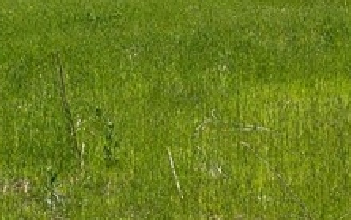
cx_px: -277
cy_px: -225
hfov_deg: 10.5
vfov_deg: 6.8
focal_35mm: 187
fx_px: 1790
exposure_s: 1/640
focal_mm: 24
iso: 80
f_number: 5
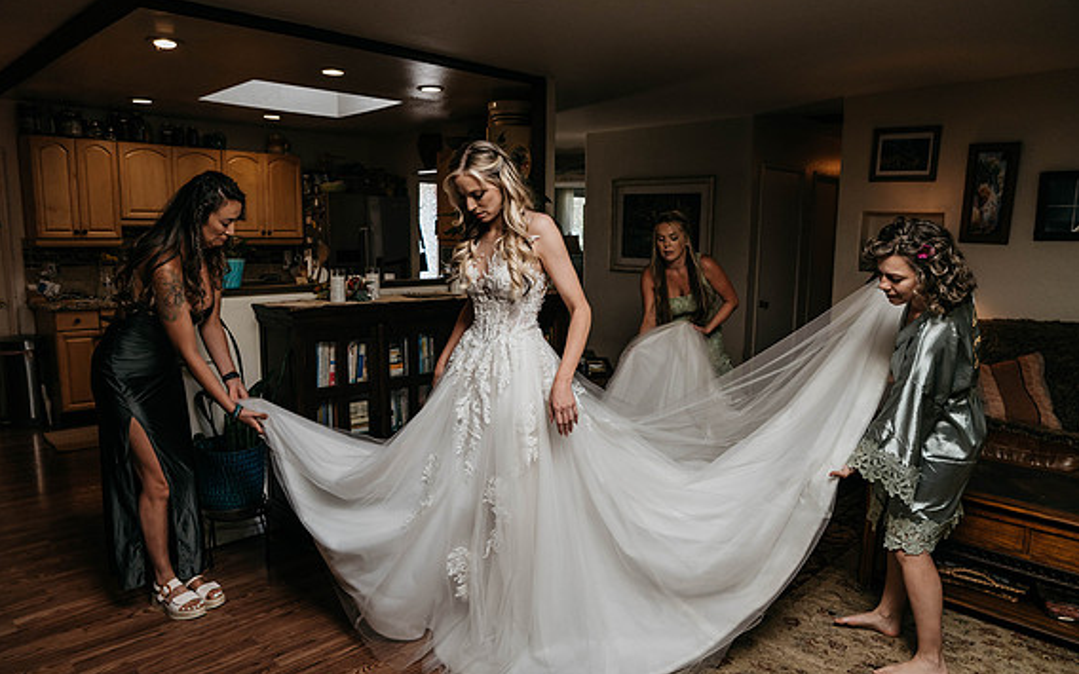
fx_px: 735
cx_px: 532
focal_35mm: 25
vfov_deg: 49.2
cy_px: 360
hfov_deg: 72.5
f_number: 2.8
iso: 1000
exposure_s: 1/1000
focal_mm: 24
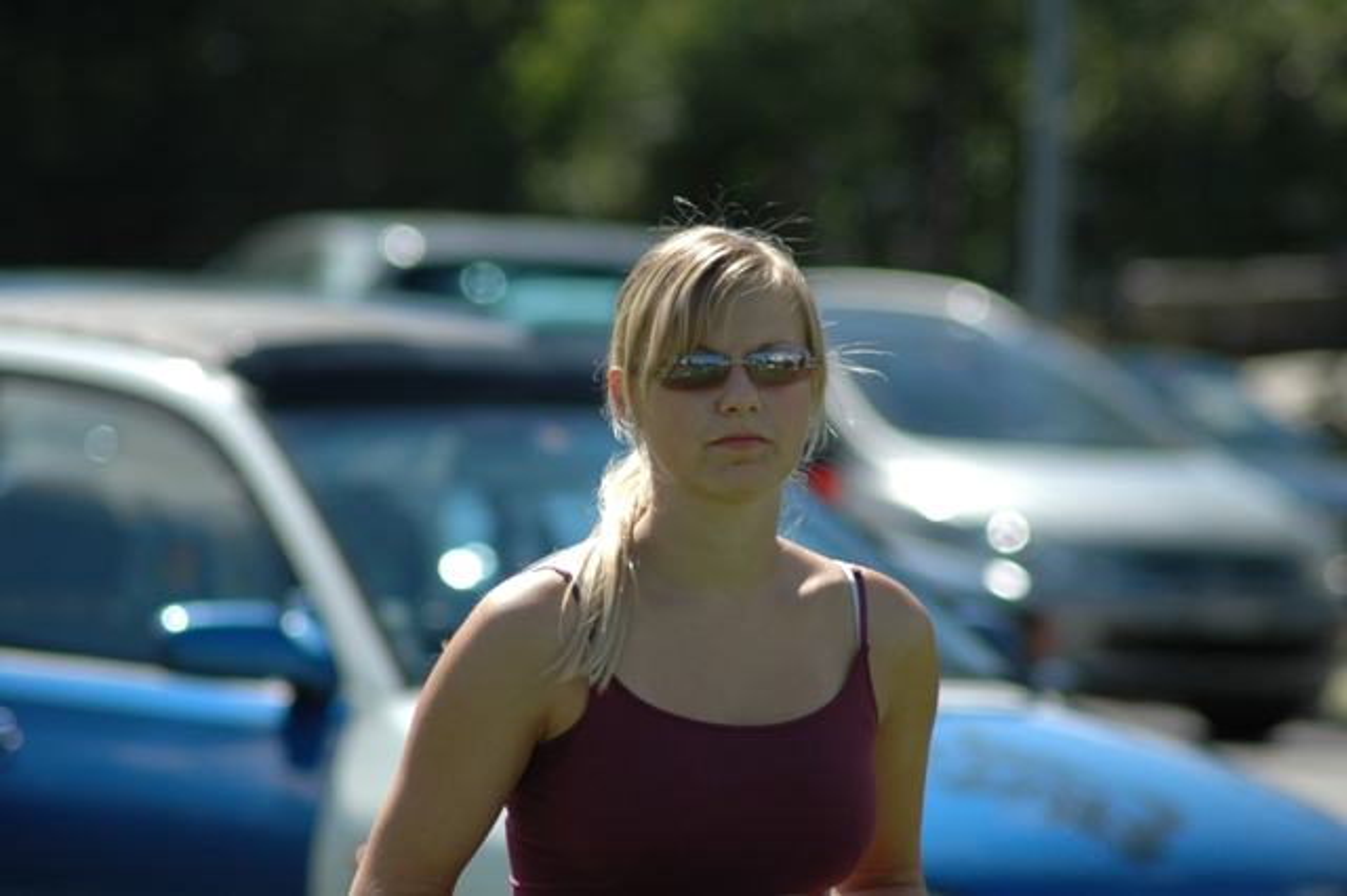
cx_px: 674
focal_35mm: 315
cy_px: 448
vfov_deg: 4.4
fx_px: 11780
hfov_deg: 6.5
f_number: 5
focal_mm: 210
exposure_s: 1/1000
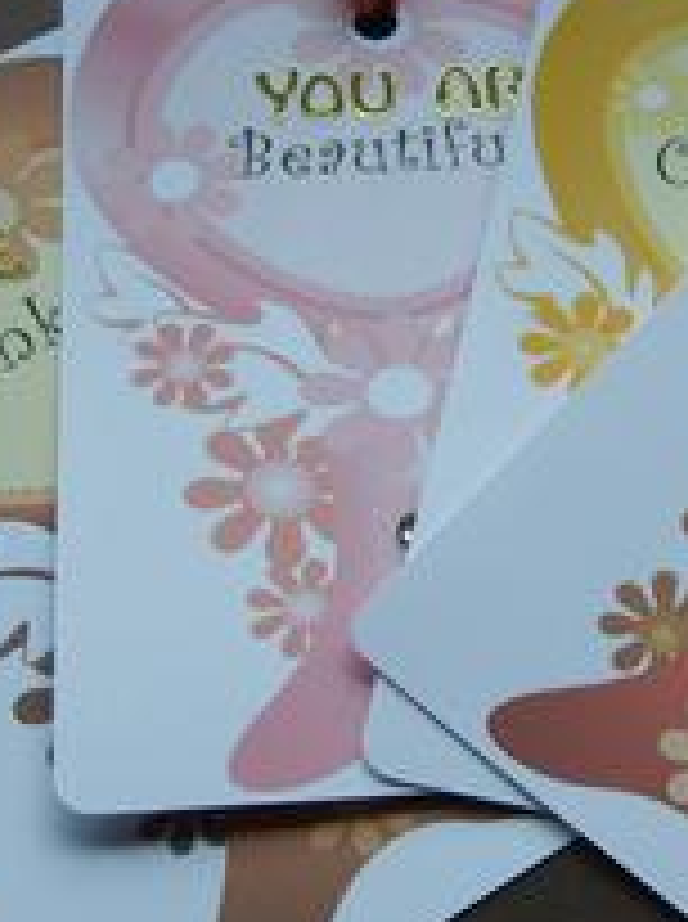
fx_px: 2047
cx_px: 589
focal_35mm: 77
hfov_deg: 18.8
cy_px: 477
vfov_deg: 25.4
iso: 50
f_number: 2.8
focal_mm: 5.8
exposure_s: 1/125
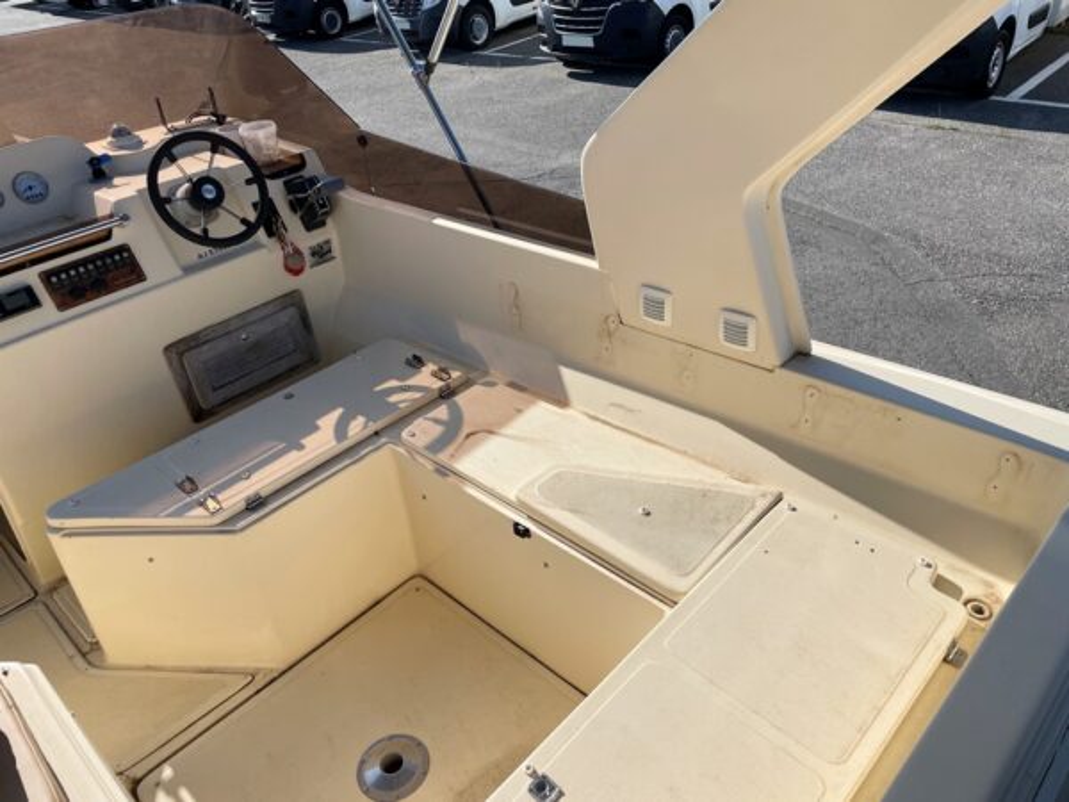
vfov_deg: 53.1
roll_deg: +7.8
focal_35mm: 26
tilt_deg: -35.7
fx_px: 803
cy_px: 401
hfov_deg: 67.3
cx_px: 534
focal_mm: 4.2
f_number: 1.6
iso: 32
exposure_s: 1/4132
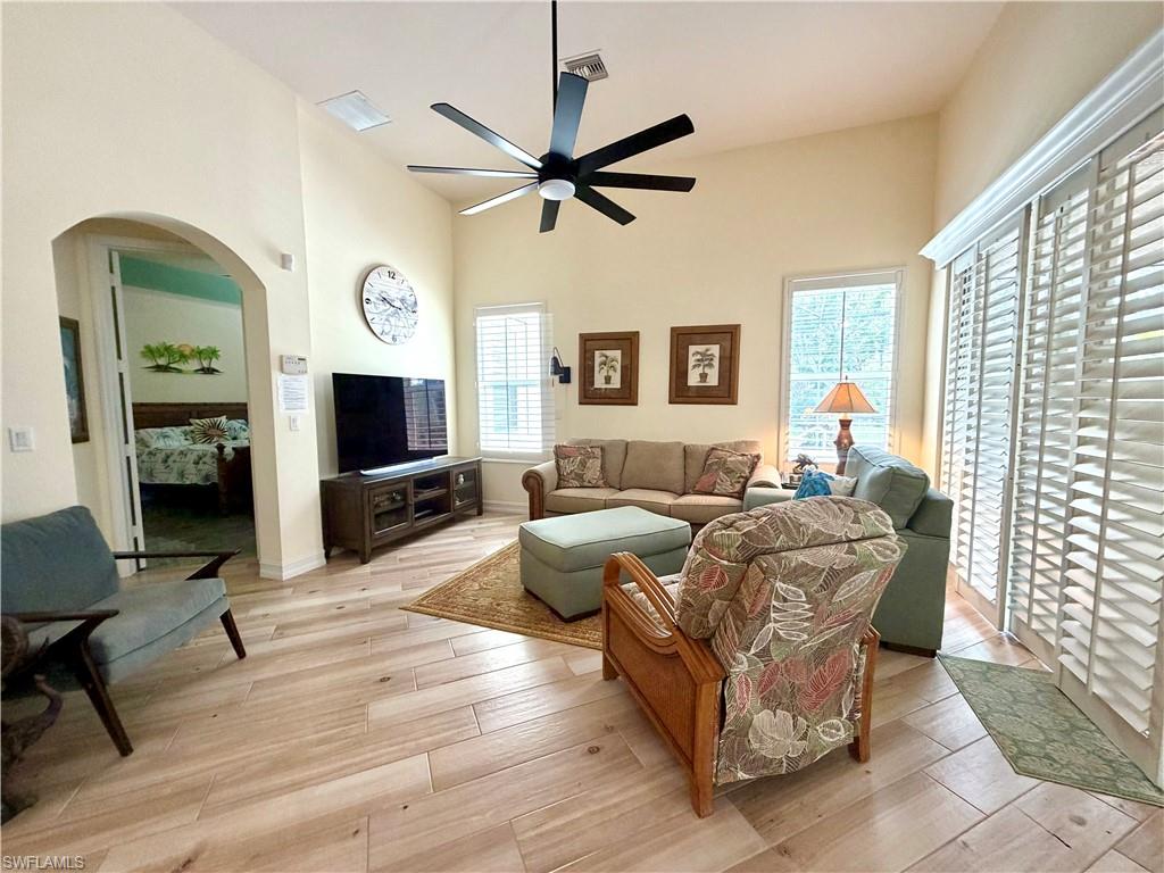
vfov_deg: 85.7
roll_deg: +1.3
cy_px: 436
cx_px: 582
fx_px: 471
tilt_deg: -5.3
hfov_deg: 102.1
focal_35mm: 14
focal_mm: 2.22
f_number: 2.2
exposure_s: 1/60
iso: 200
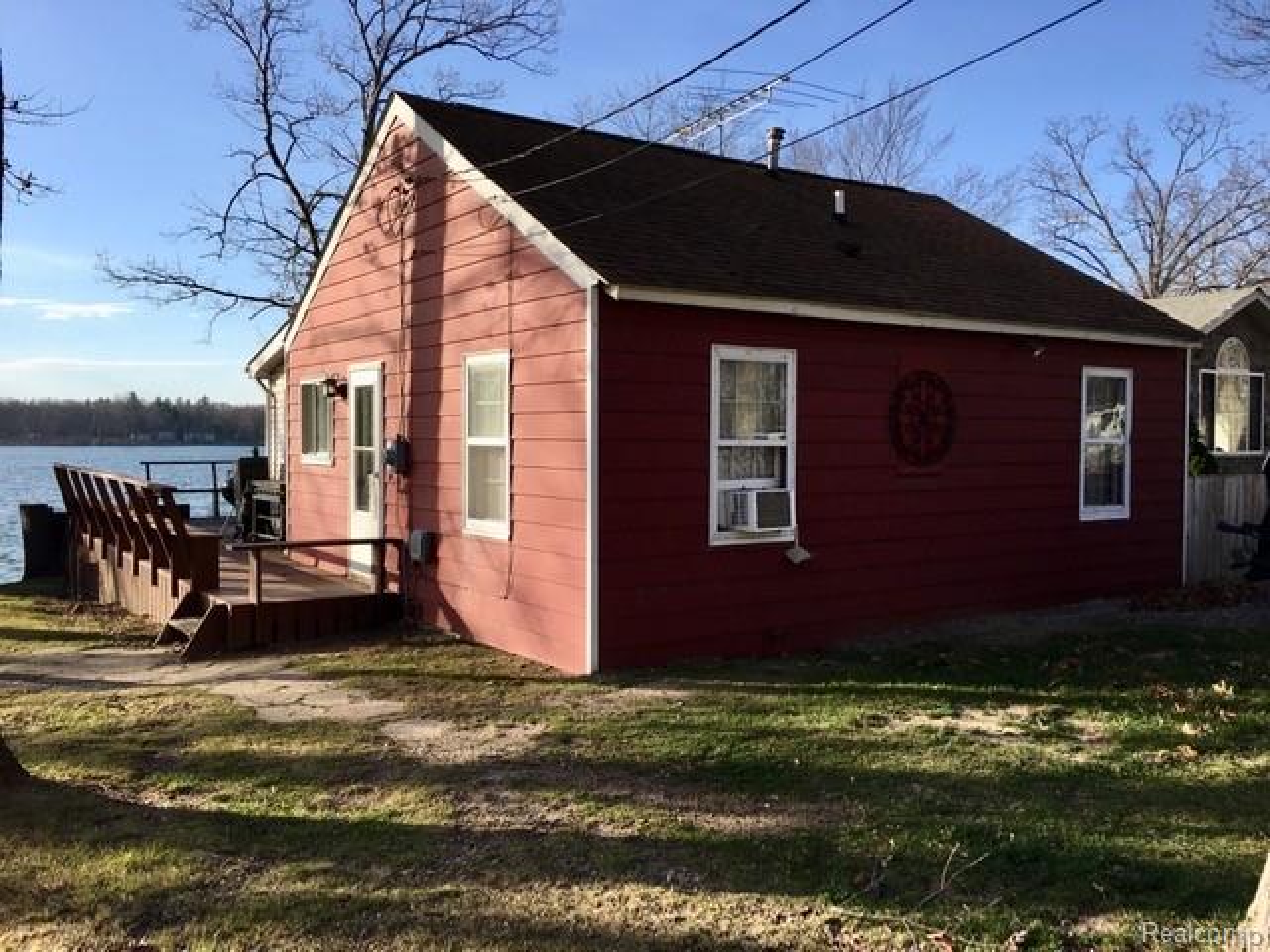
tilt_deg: -1.0
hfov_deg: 61.7
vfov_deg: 48.2
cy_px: 476
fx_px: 1064
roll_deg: +0.2
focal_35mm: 29
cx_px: 635
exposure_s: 1/874
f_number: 2.2
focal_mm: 4.15
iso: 25
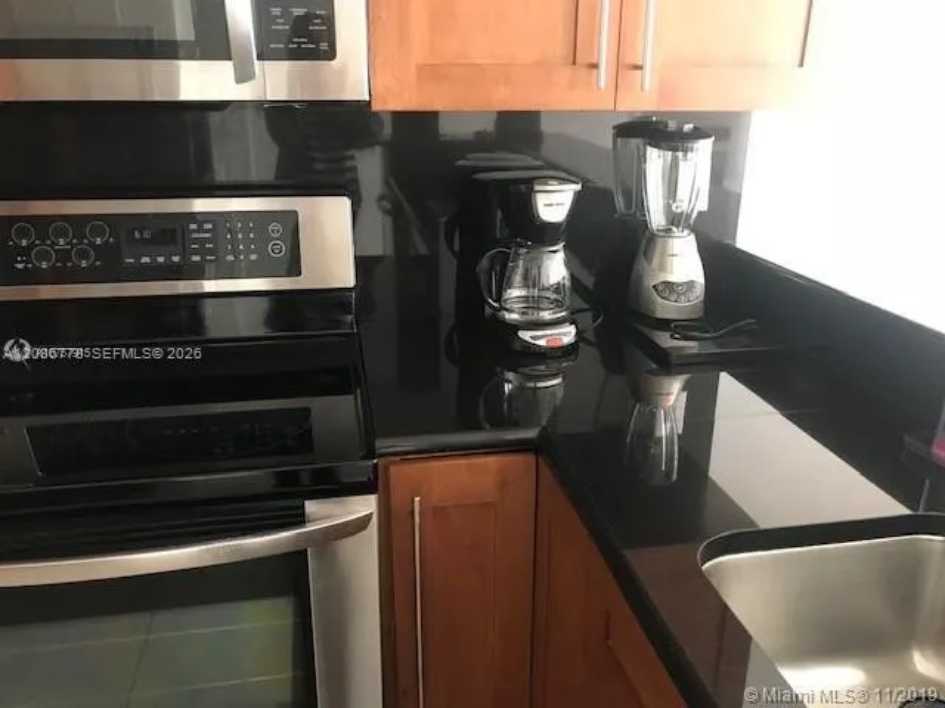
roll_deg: -0.8
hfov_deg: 63.4
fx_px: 764
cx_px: 472
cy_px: 354
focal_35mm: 28
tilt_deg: -20.6
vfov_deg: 49.7
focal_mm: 3.99
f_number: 1.8
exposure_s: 1/12
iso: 100
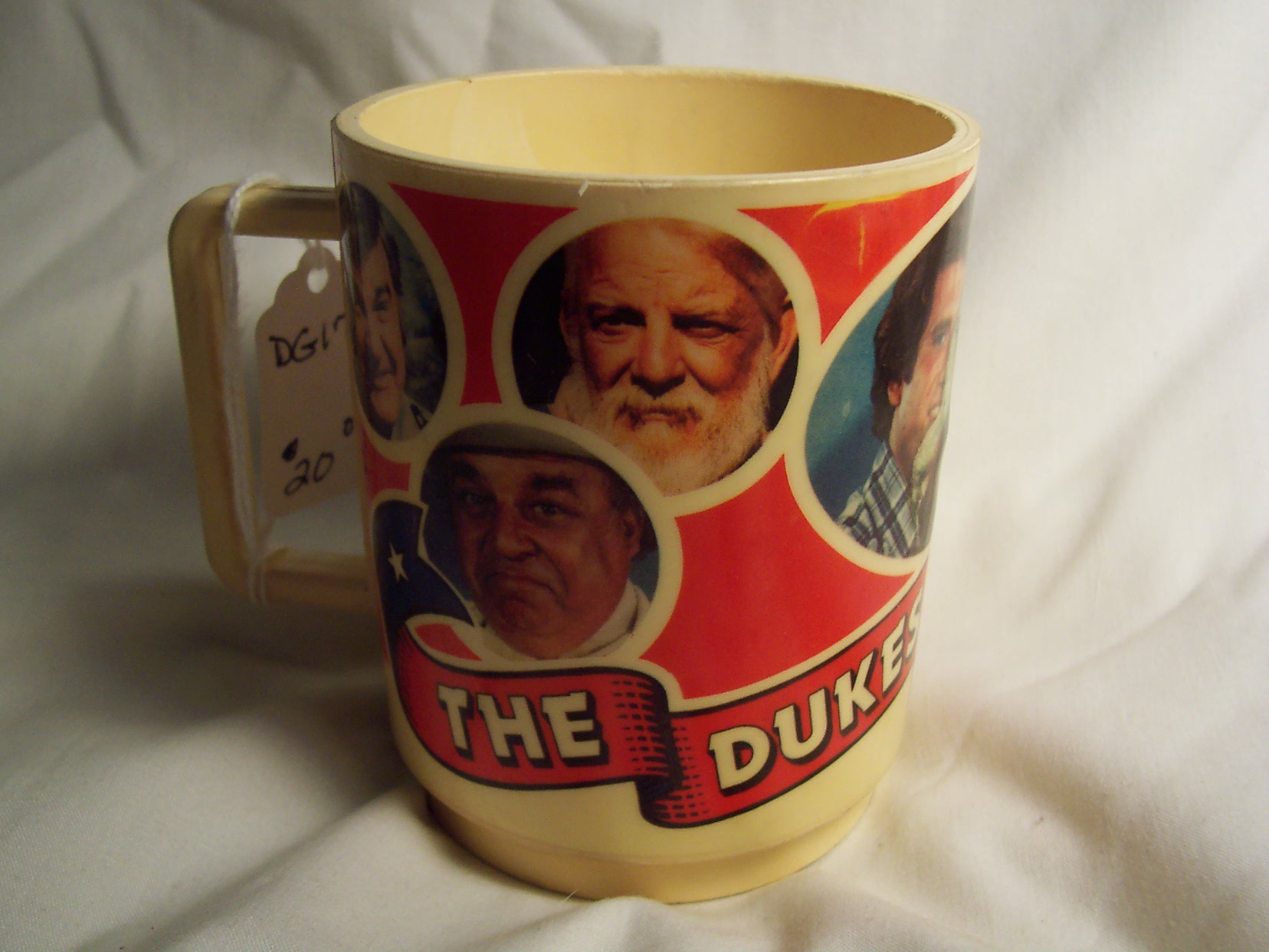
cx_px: 634
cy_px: 476
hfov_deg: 50.1
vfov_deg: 38.7
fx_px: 1356
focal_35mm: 37
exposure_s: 1/180
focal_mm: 5.6
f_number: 2.8
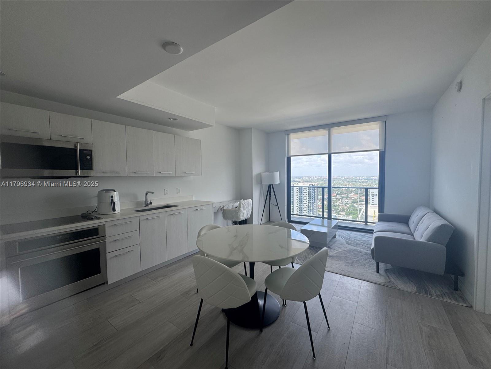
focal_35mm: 14
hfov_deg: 102.1
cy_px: 184
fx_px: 199
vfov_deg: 85.7
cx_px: 246
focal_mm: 2.22
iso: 40
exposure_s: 1/155
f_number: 2.2
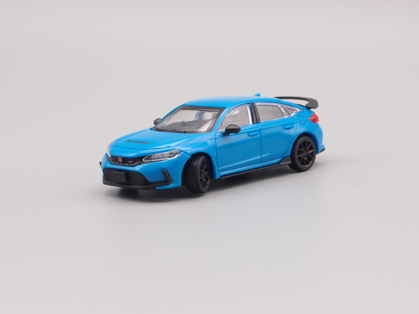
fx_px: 1017
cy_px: 157
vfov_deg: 17.6
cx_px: 210
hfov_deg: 23.3
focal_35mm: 84
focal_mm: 18.15
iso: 100
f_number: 8
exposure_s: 1/8
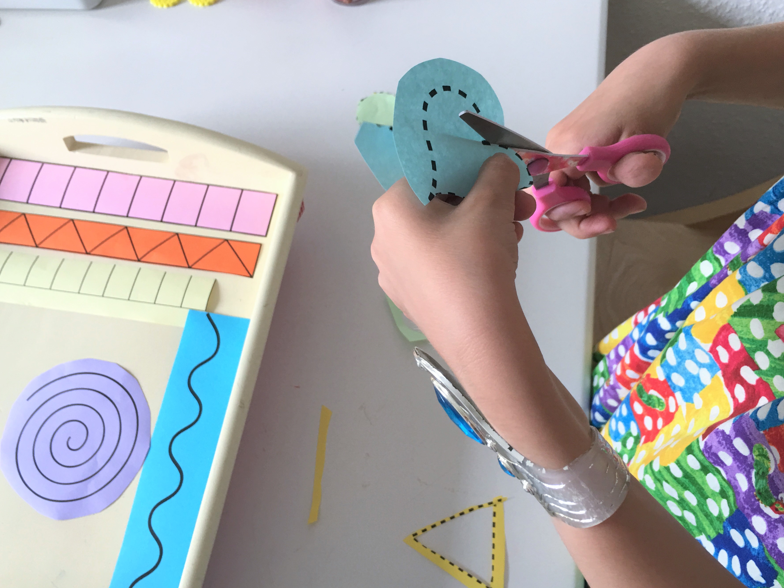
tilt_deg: -66.6
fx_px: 747
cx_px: 410
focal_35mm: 33
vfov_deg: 42.9
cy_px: 322
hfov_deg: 55.3
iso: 40
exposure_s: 1/17
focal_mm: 4.15
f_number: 2.2
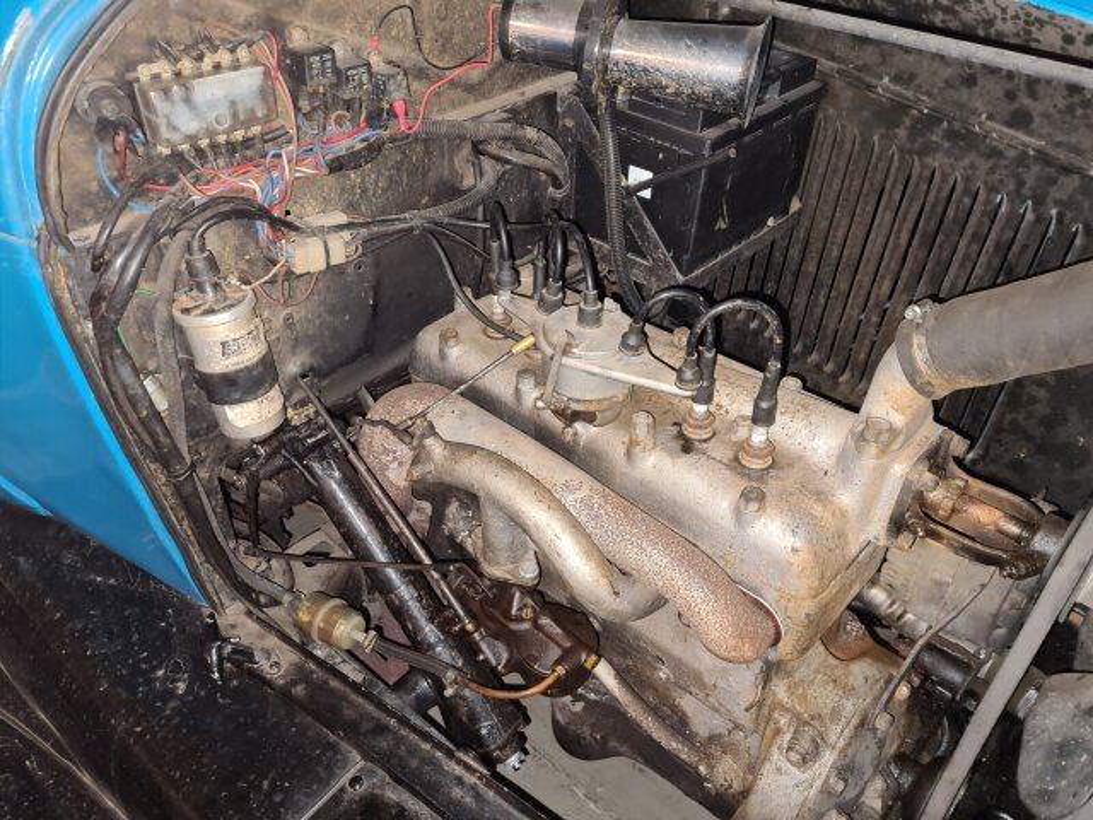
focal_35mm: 26
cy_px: 410
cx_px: 546
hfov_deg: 67.3
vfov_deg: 53.1
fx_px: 821
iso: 125
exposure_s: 1/12
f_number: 1.8
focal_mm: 5.4
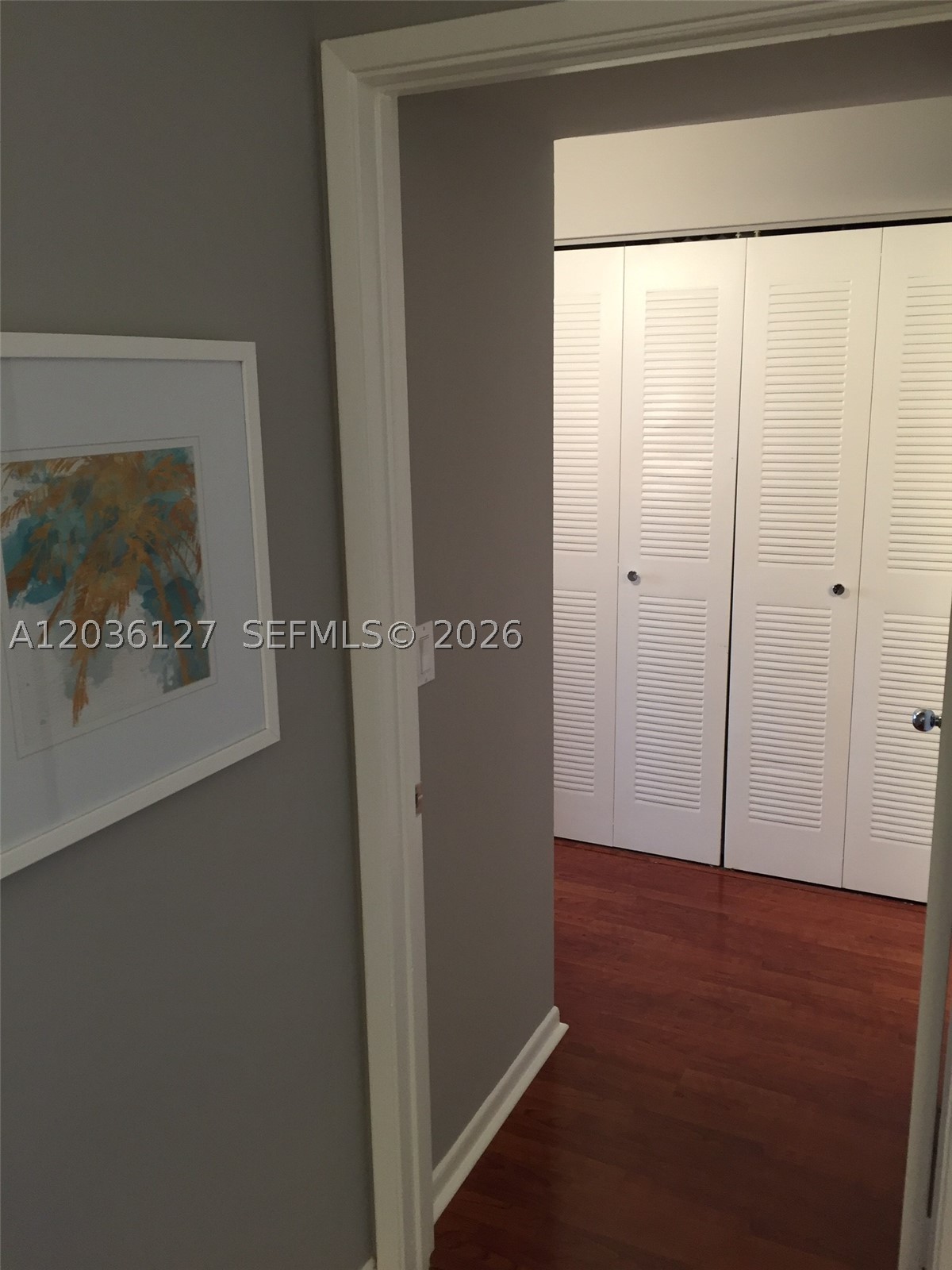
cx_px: 476
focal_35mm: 29
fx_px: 1063
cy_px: 635
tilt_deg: -12.3
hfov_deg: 48.2
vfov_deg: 61.7
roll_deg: +1.2
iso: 64
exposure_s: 1/30
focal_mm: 4.15
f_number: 2.2
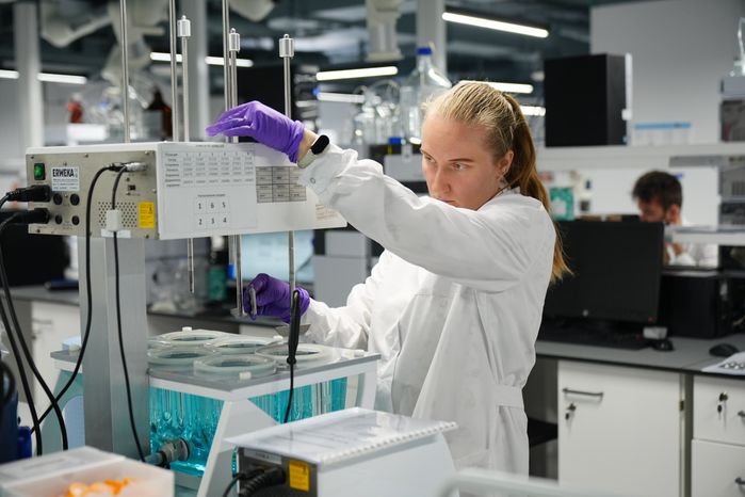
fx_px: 1117
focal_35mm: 54
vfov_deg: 25.1
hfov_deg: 36.9
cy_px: 248
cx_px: 372
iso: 1250
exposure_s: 1/500
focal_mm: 54
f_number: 2.8
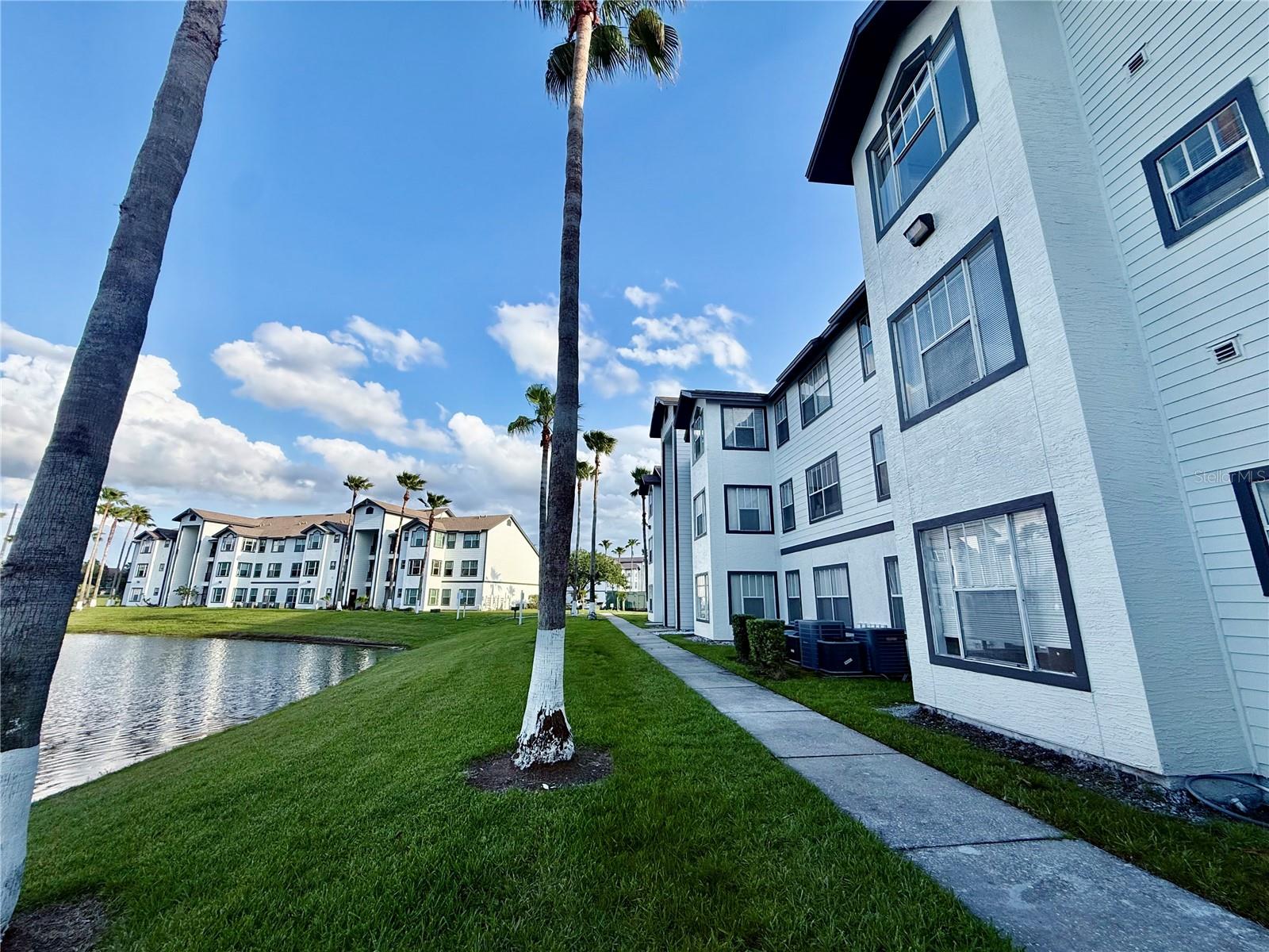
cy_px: 476
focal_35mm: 14
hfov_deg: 102.1
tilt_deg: +13.9
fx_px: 513
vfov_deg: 85.7
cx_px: 634
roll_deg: +0.4
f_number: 2.2
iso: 50
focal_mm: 2.22
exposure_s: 1/1285
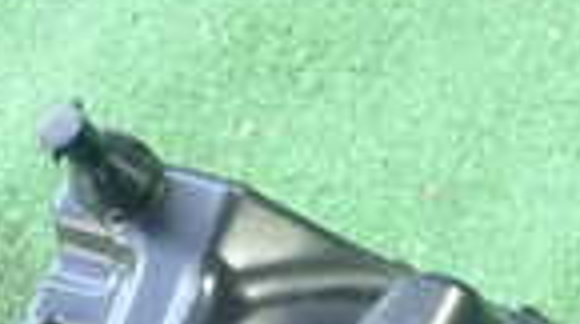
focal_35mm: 113
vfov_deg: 9.7
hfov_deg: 18.6
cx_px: 532
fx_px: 1735
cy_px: 716
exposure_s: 1/40
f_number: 2
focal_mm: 4.5
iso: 200
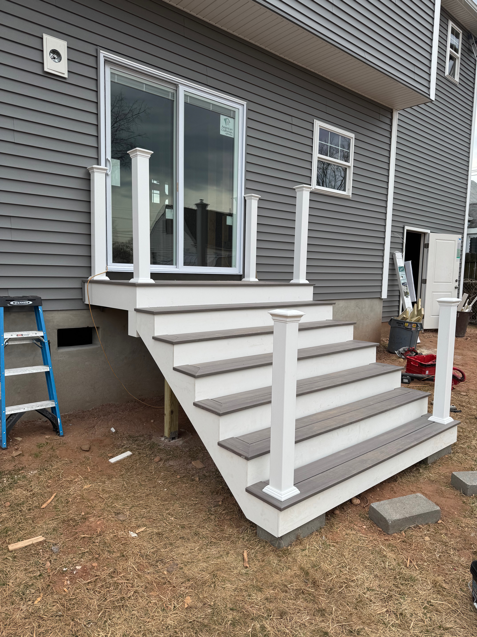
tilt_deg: -5.2
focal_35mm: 24
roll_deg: -0.5
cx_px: 238
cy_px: 318
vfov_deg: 71.6
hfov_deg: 56.8
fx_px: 441
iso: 80
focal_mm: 6.76
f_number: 1.78
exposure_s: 1/2959
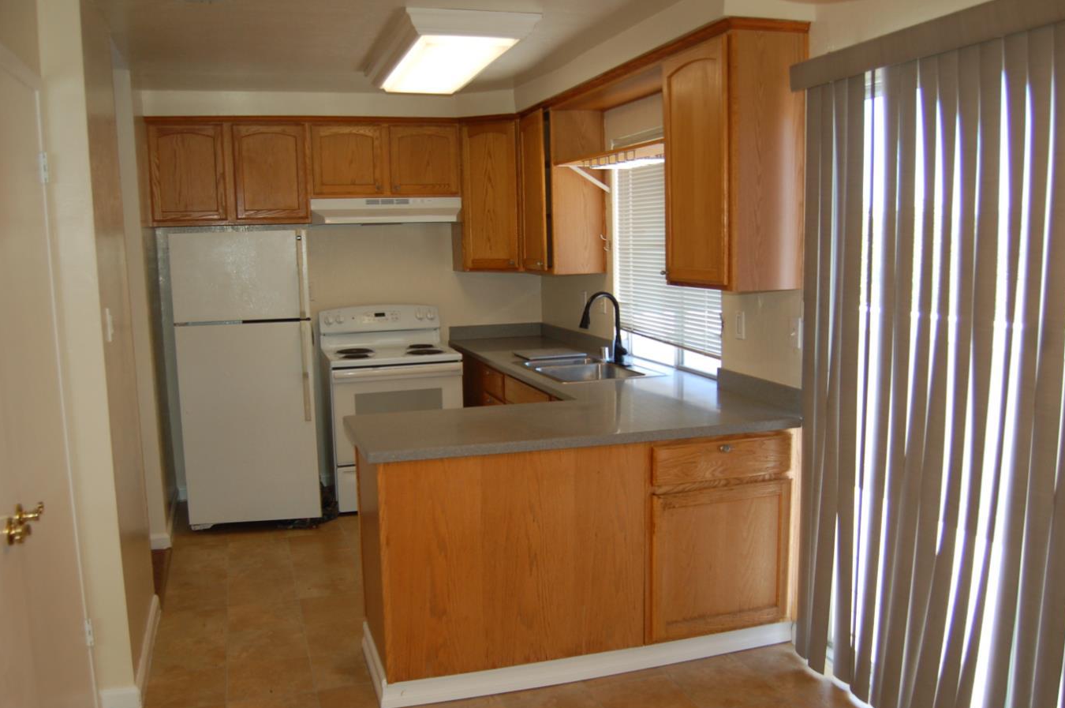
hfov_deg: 62.0
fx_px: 887
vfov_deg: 43.5
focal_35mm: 30
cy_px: 367
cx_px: 525
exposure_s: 1/160
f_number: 3.5
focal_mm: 18
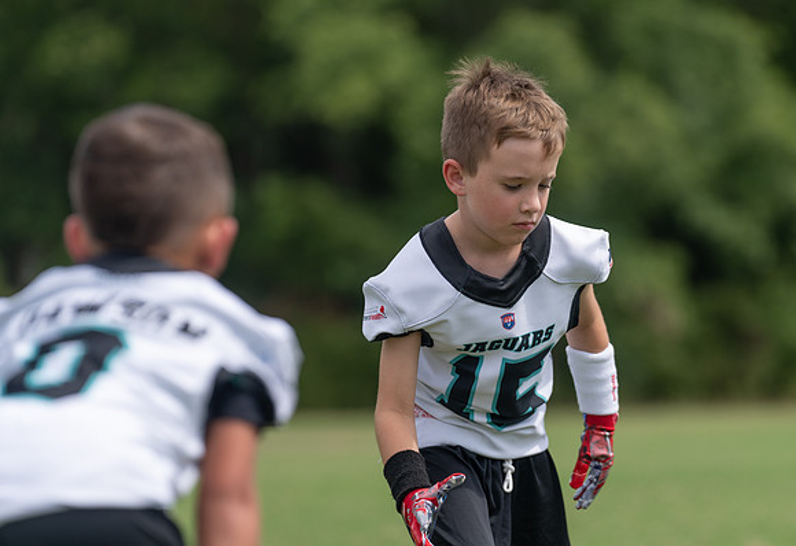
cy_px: 223
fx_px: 5009
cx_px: 485
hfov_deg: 9.1
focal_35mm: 225
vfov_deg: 6.2
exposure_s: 1/1250
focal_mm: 186
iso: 100
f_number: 3.5
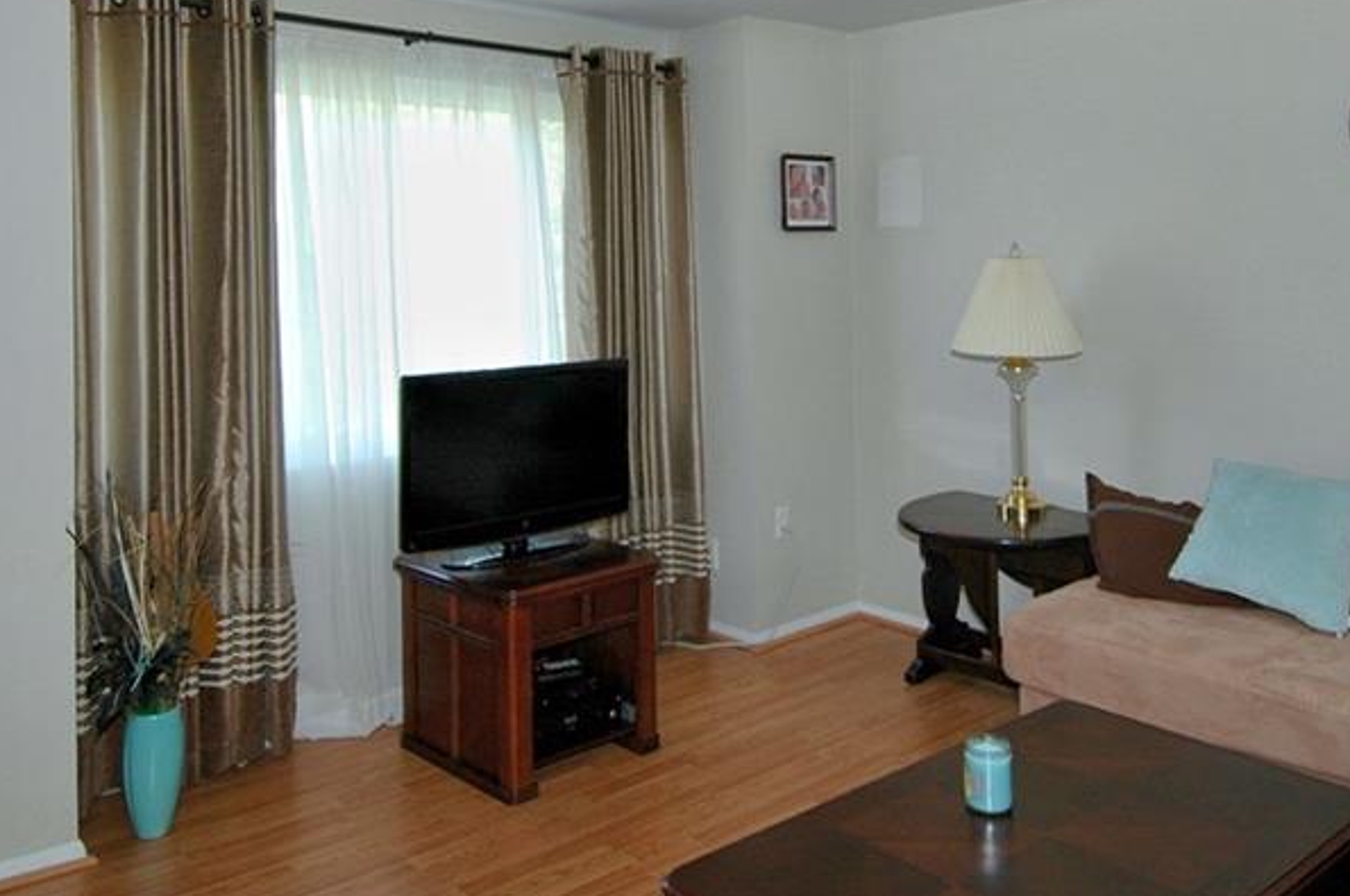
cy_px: 268
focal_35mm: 31
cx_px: 683
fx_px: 1161
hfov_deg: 60.3
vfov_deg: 41.4
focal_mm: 12
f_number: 4
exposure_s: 1/60
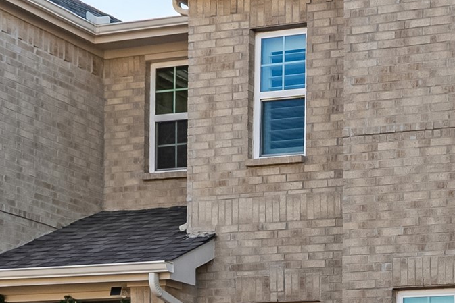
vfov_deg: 13.7
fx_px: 1264
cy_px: 172
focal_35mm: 100
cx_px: 636
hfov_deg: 18.6
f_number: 8
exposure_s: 1/160
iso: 200
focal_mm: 21
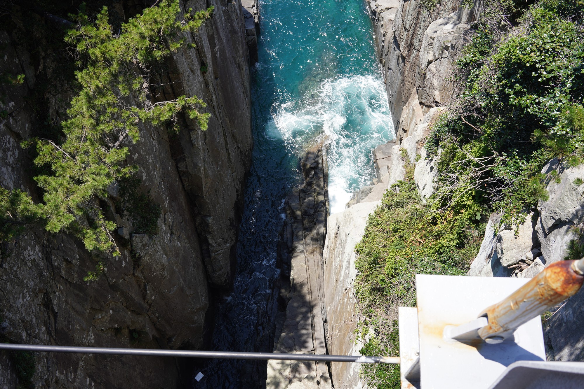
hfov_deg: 54.4
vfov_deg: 37.9
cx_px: 292
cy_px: 194
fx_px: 568
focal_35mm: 35
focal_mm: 35
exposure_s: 1/100
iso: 100
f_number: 9
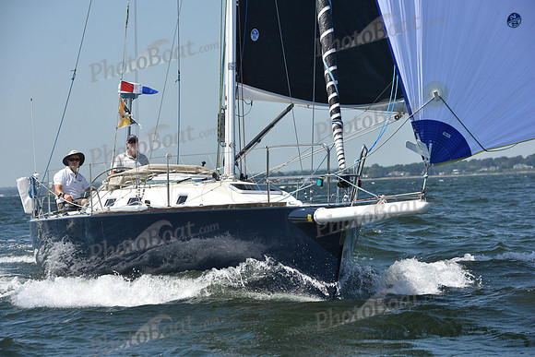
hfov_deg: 15.2
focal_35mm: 135
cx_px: 268
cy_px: 178
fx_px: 2007
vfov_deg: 10.2
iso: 250
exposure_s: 1/1250
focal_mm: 135
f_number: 8
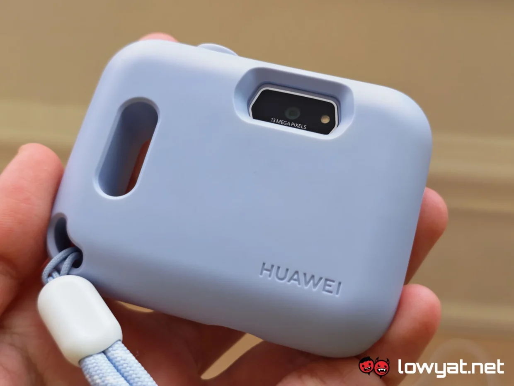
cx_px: 257
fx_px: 683
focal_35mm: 46
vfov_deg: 31.5
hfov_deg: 41.2
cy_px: 193
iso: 125
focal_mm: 5.4
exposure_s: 1/60
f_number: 1.6
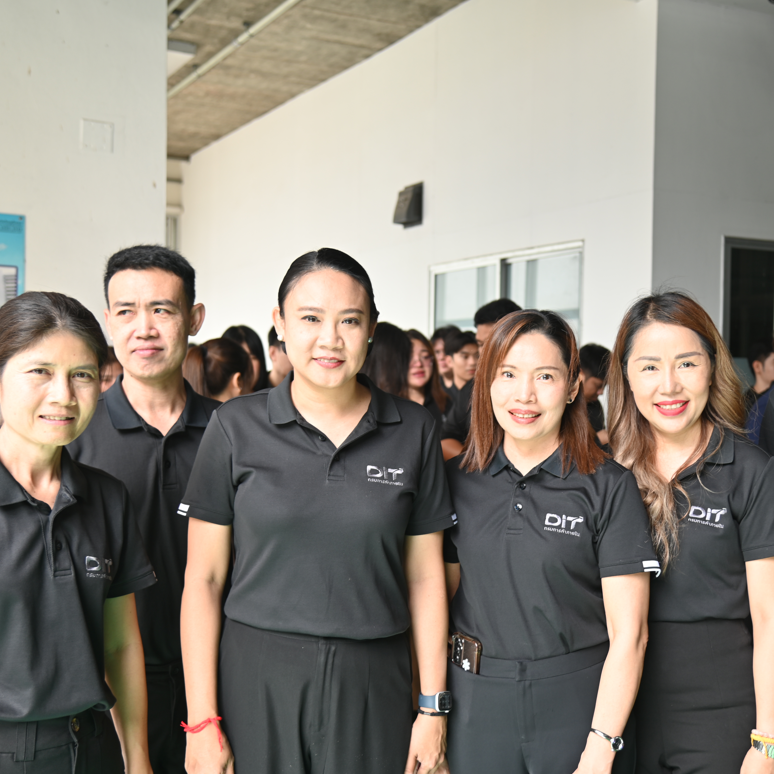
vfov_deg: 37.6
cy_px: 385
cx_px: 441
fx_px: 1138
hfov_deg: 37.5
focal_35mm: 45
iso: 100
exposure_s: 1/80
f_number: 4
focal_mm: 35
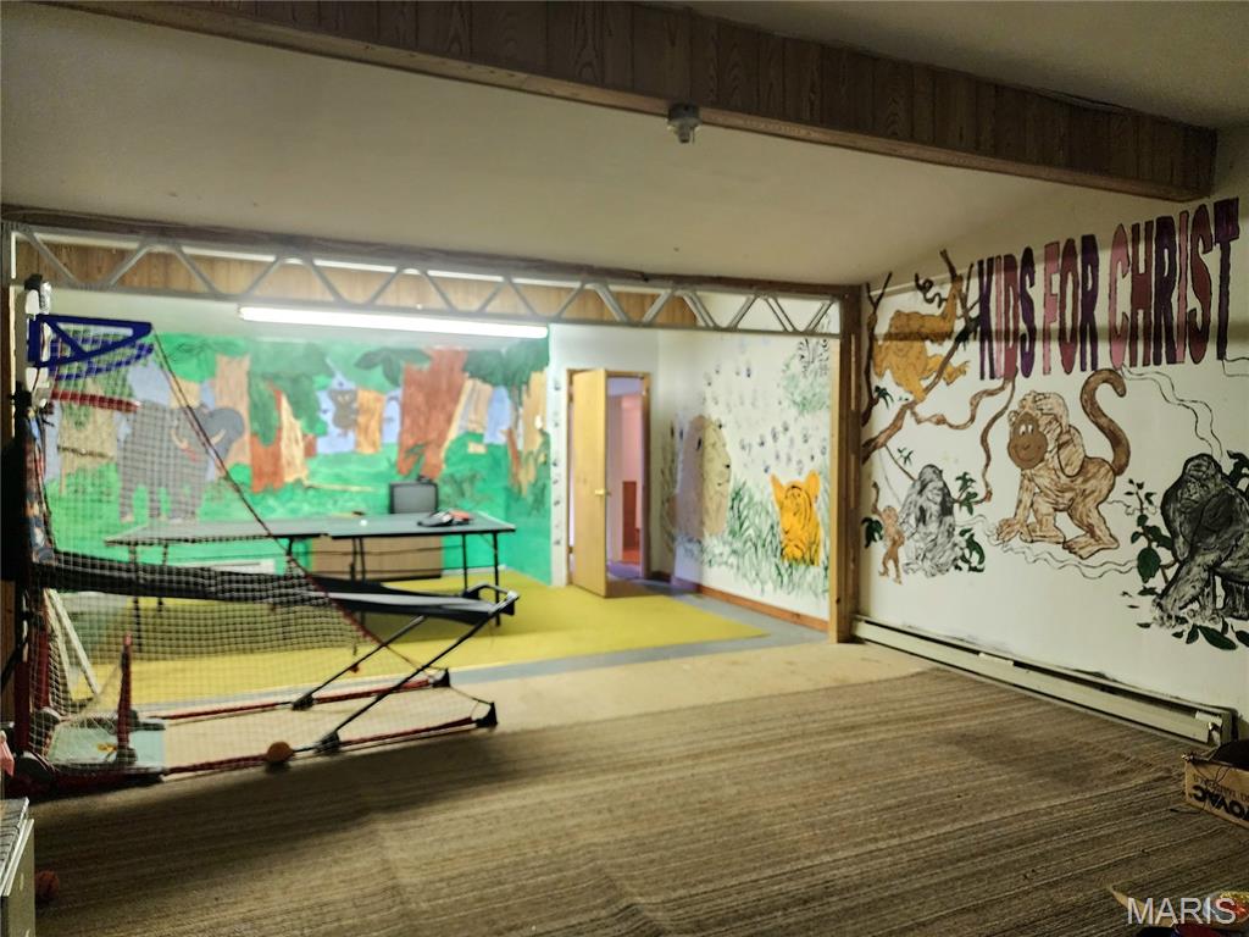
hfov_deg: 73.9
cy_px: 468
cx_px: 624
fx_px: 830
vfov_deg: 58.9
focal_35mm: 23
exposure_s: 1/60.2
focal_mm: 6.4
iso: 800
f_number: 1.8
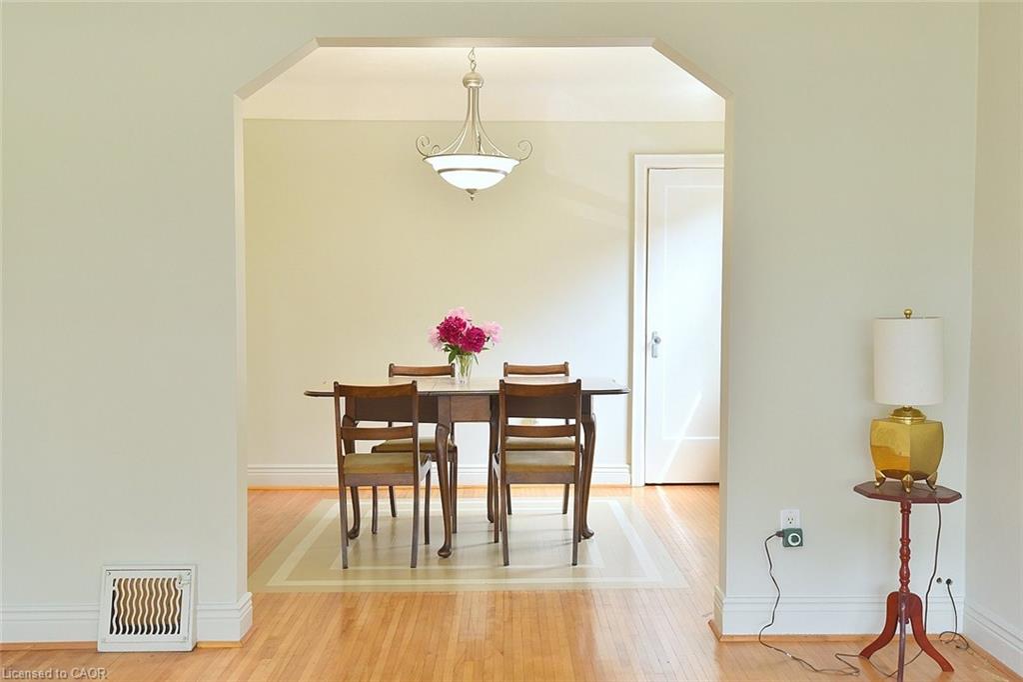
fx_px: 881
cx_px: 512
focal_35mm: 31
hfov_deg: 60.3
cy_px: 341
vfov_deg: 42.3
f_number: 6.3
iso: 500
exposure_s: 1/60
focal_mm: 31
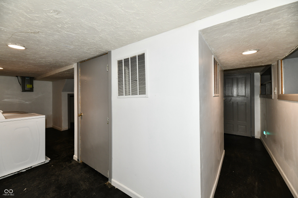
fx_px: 116
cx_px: 149
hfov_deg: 104.3
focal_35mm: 14
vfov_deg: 81.2
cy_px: 99
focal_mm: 14
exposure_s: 1/60
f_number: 6.3
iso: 640
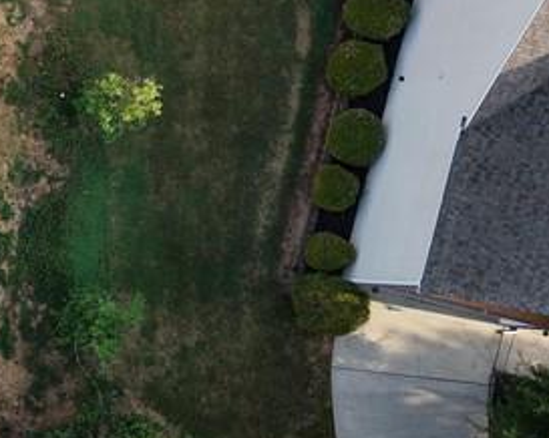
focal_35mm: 88
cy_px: 269
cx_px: -352
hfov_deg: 18.4
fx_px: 1429
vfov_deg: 17.4
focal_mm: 8.67
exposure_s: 1/640
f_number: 1.8
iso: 100
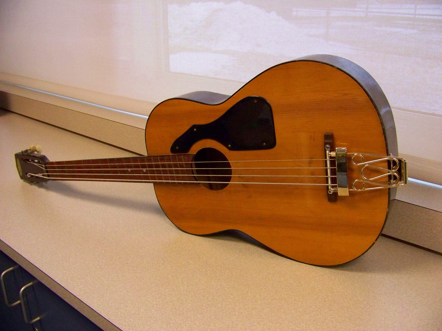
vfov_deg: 39.7
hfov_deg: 51.4
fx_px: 460
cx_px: 221
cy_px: 166
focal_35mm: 36
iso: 400
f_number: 3.2
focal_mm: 5.85
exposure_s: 1/80
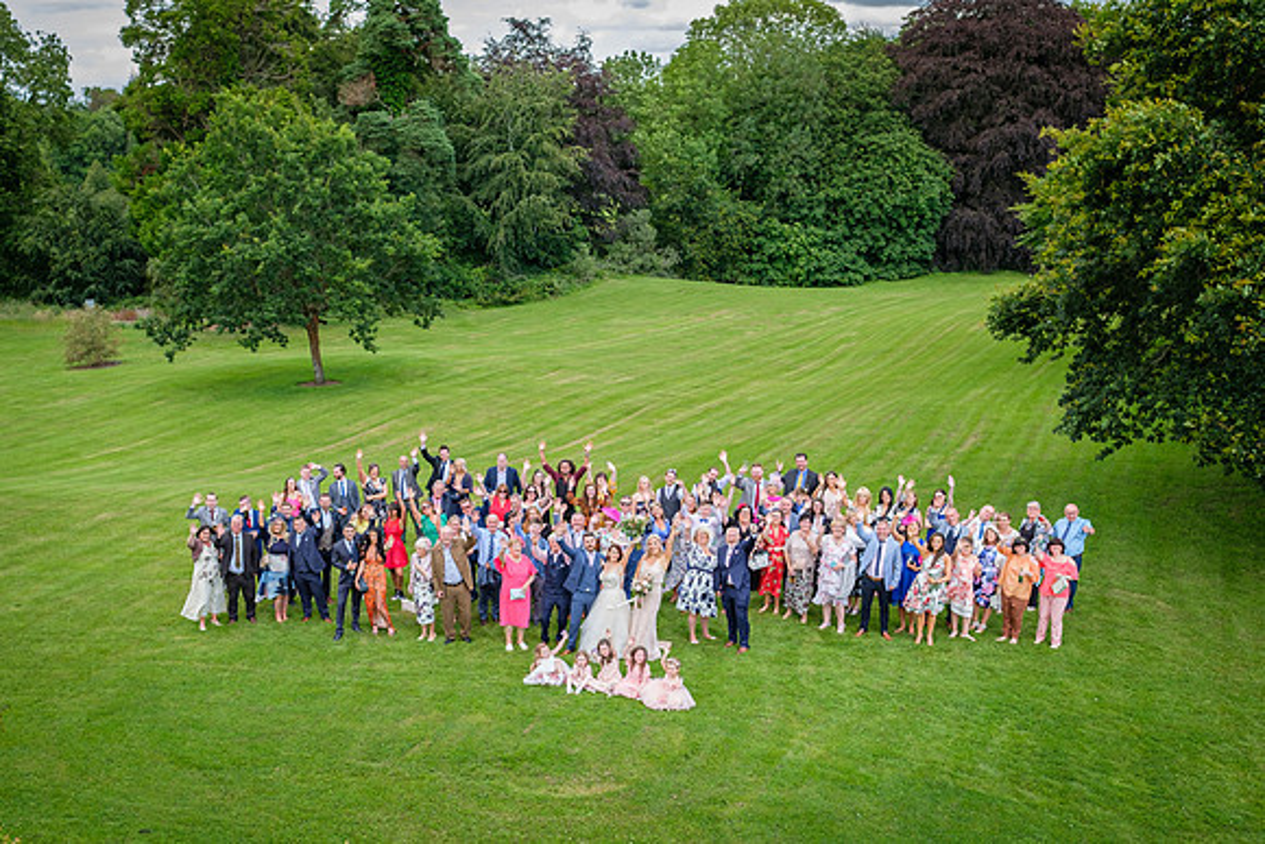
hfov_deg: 57.3
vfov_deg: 39.9
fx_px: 1147
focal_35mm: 33
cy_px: 570
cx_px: 514
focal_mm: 16
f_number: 3.6
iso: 200
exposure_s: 1/250
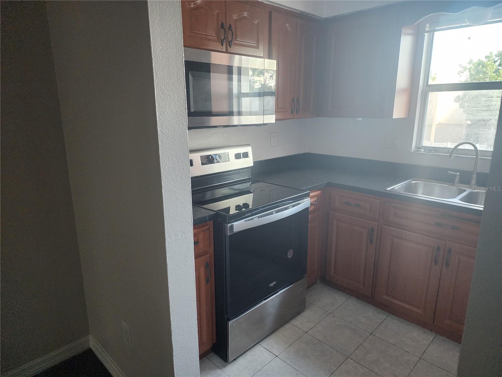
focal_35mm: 23
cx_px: 251
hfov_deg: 73.9
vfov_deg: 58.9
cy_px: 188
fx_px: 334
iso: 500
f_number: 1.8
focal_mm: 6.4
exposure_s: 1/120
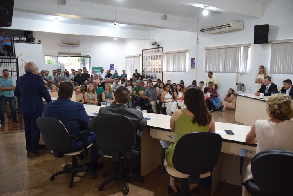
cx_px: 146
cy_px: 98
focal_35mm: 27
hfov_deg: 67.3
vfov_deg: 48.0
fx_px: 220
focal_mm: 18
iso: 640
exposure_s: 1/60
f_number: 4
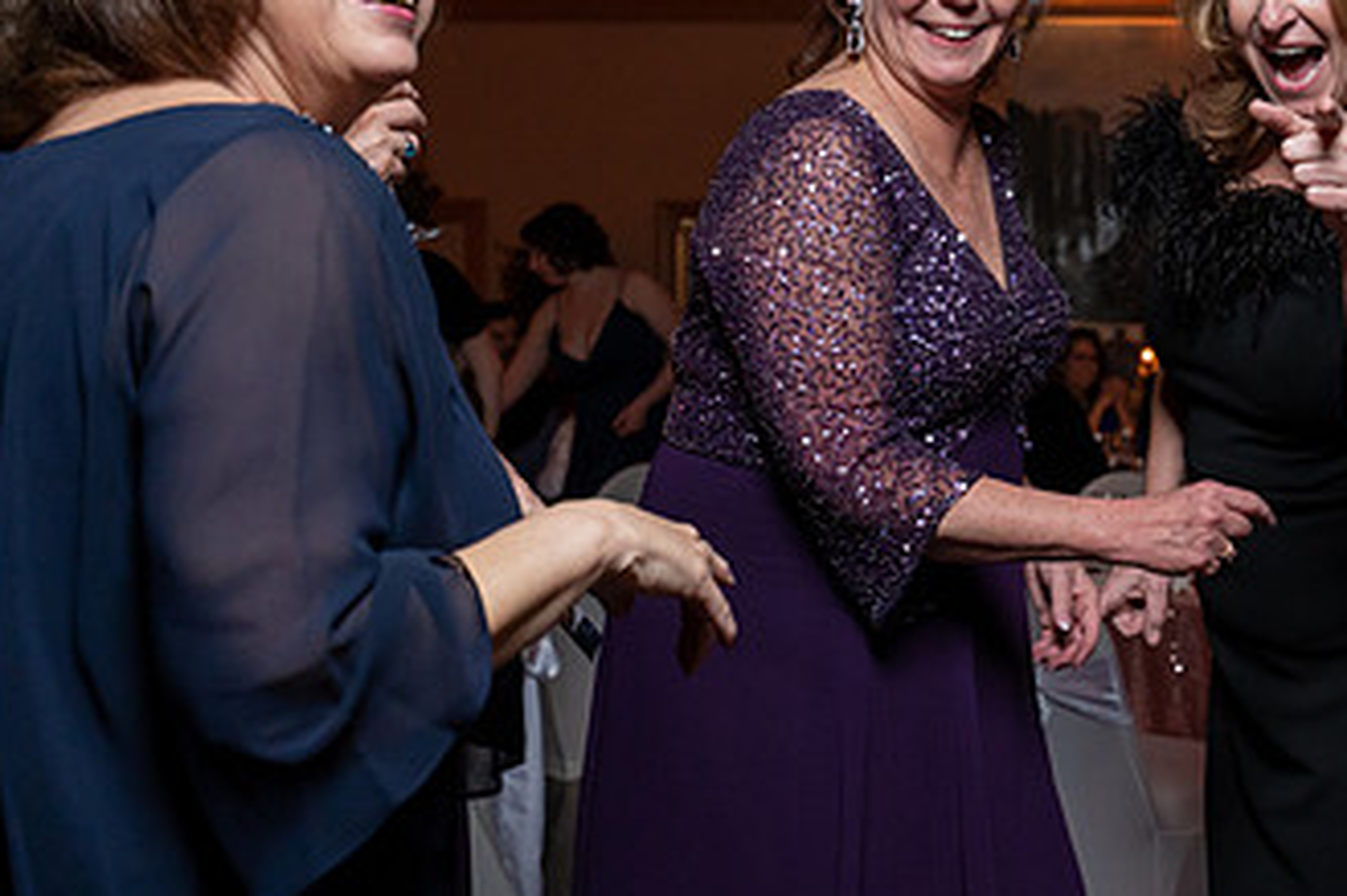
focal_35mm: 62
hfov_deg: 31.4
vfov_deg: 21.7
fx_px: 2319
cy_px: 213
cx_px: 1119
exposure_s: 1/200
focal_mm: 33
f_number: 4
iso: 2000
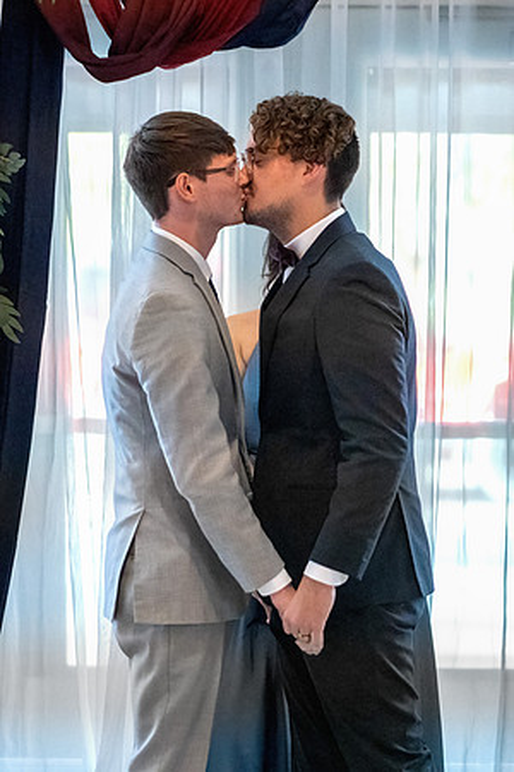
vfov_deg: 28.8
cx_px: 257
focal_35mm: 70
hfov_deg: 19.5
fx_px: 1499
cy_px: 386
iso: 5000
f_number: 2.8
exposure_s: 1/500
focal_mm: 70
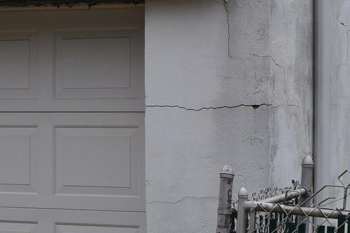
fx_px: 1467
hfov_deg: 13.4
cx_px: -6
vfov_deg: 9.1
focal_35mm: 151
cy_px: 46
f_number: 11
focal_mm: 24
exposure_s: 1/500
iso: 250
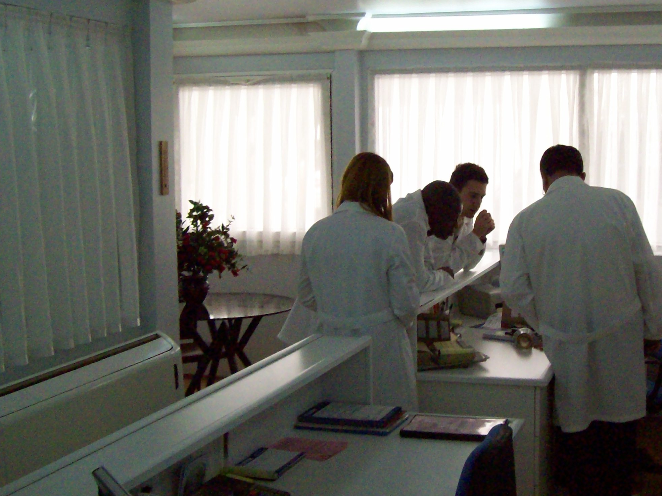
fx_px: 994
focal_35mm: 52
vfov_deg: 27.9
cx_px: 447
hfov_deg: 36.4
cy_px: 190
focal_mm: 6
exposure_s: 1/128
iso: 362
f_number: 2.7
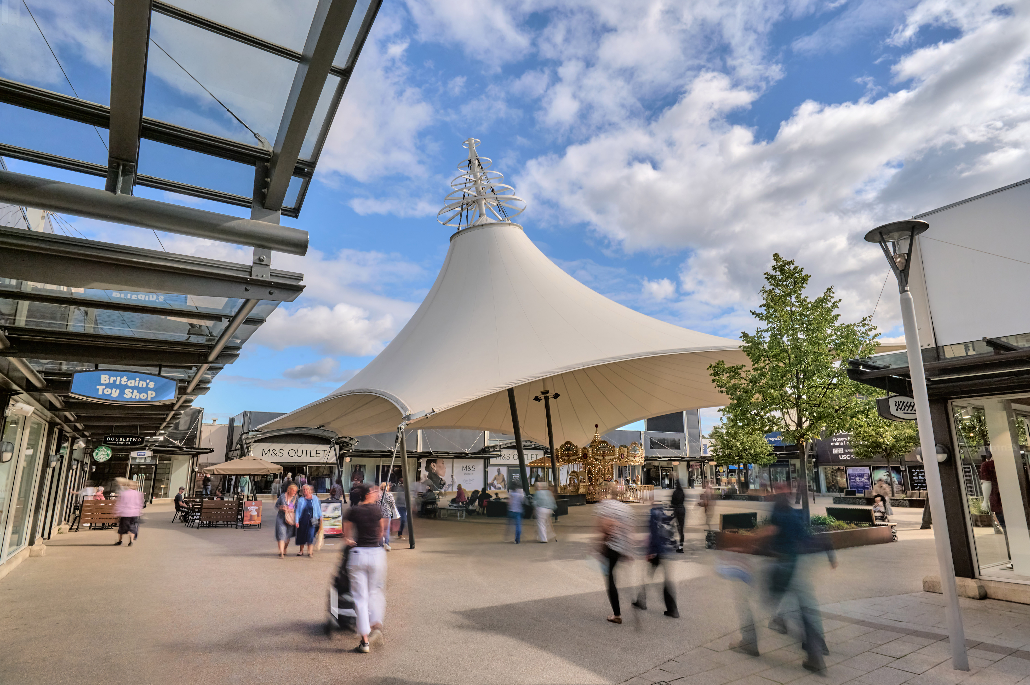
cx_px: 515
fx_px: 572
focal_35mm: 20
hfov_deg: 84.0
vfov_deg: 61.9
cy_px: 342
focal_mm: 20
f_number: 16
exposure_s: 1/2.5
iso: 100
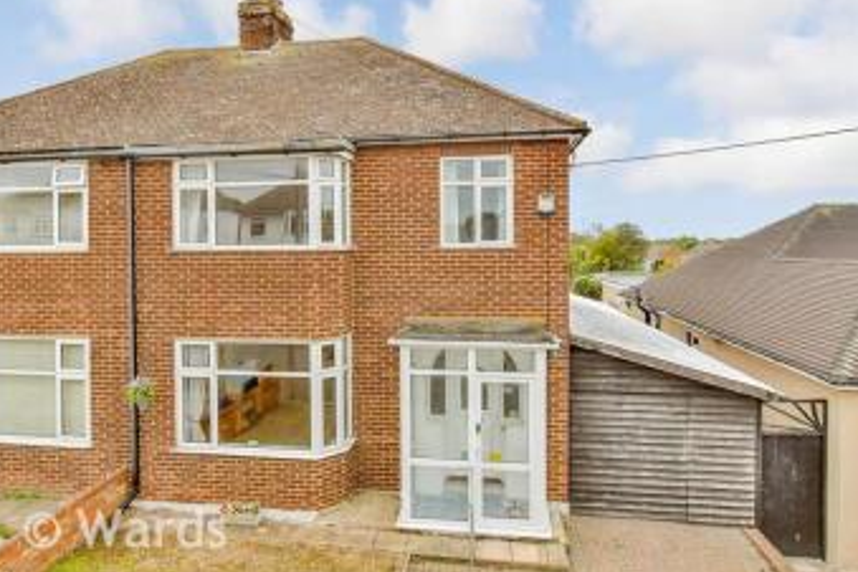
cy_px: 254
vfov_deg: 59.3
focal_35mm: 21
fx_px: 500
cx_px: 414
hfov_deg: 81.2
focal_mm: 10
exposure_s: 1/320
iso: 800
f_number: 9
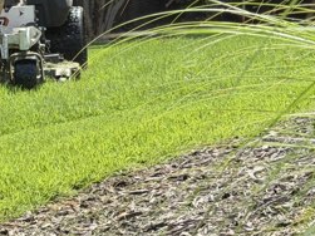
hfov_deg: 12.5
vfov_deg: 9.7
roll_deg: -1.7
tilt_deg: -0.2
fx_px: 1392
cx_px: -102
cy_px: 45
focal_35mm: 153
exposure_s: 1/1377
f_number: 1.78
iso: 64
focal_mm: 6.76
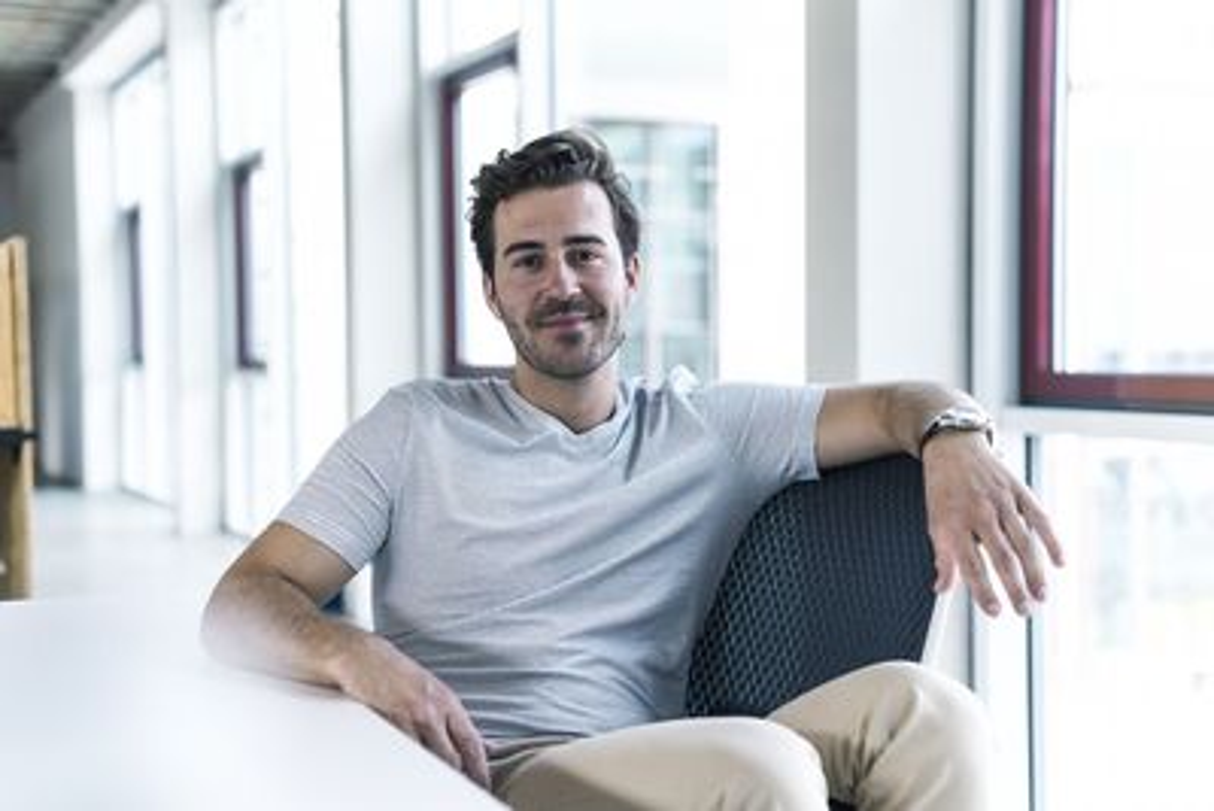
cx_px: 607
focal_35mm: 50
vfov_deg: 27.0
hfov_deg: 39.6
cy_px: 406
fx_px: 1687
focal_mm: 50
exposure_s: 1/250
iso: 400
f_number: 2.5
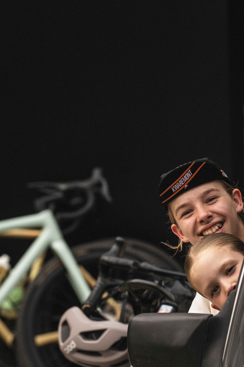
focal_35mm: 312
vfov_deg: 6.6
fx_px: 3172
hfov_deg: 4.4
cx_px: 161
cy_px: 192
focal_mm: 200
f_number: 6.3
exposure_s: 1/500
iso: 800
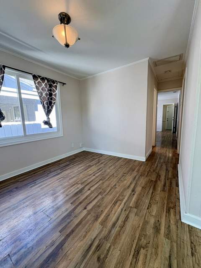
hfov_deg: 85.7
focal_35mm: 14
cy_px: 134
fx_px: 108
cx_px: 100
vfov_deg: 102.1
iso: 160
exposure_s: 1/120
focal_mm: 2.22
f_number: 2.2
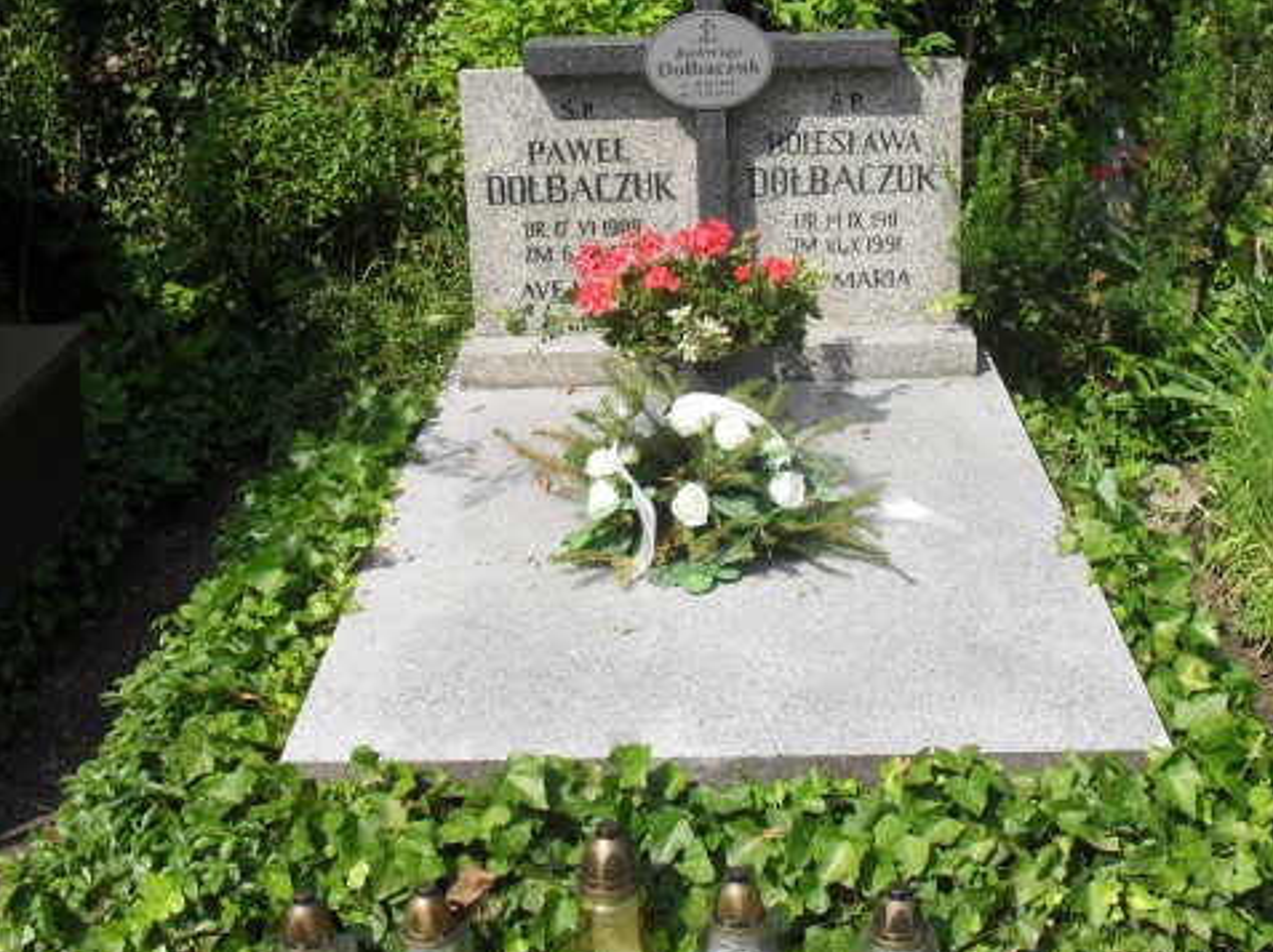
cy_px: 352
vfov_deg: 30.7
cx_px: 763
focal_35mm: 47
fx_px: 1727
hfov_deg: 40.3
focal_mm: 6.3
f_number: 8.4
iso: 100
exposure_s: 1/180
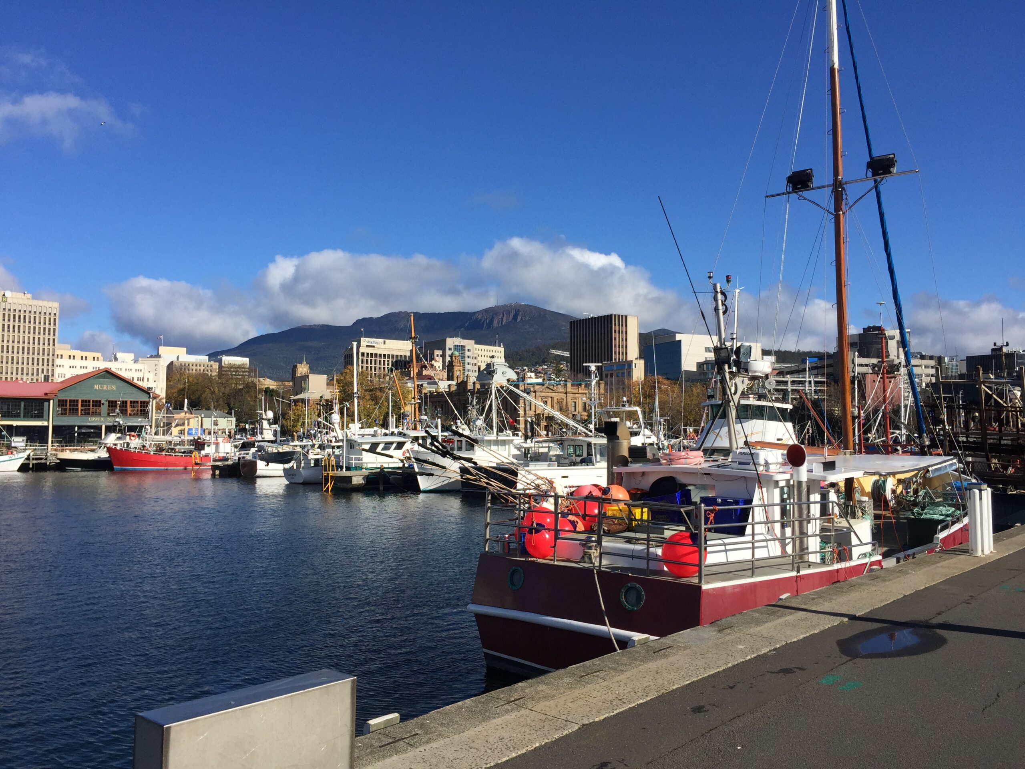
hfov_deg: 61.7
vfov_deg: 48.2
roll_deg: -0.2
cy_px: 384
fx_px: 859
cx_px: 512
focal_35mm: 29
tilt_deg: +3.9
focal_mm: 4.15
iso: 32
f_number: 2.2
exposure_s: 1/3300
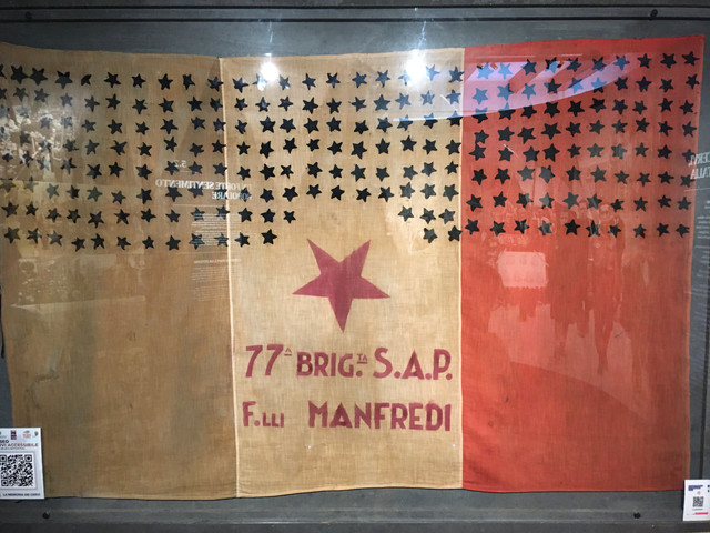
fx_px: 595
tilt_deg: -4.4
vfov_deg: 48.2
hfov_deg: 61.7
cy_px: 266
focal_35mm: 29
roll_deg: +1.7
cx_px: 355
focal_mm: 4.15
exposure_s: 1/20
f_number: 2.2
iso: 200
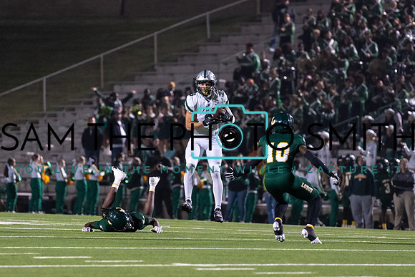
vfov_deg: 4.0
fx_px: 3969
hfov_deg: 6.0
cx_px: 176
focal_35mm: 344
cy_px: 137
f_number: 2.8
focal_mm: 200
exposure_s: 1/1250
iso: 3200
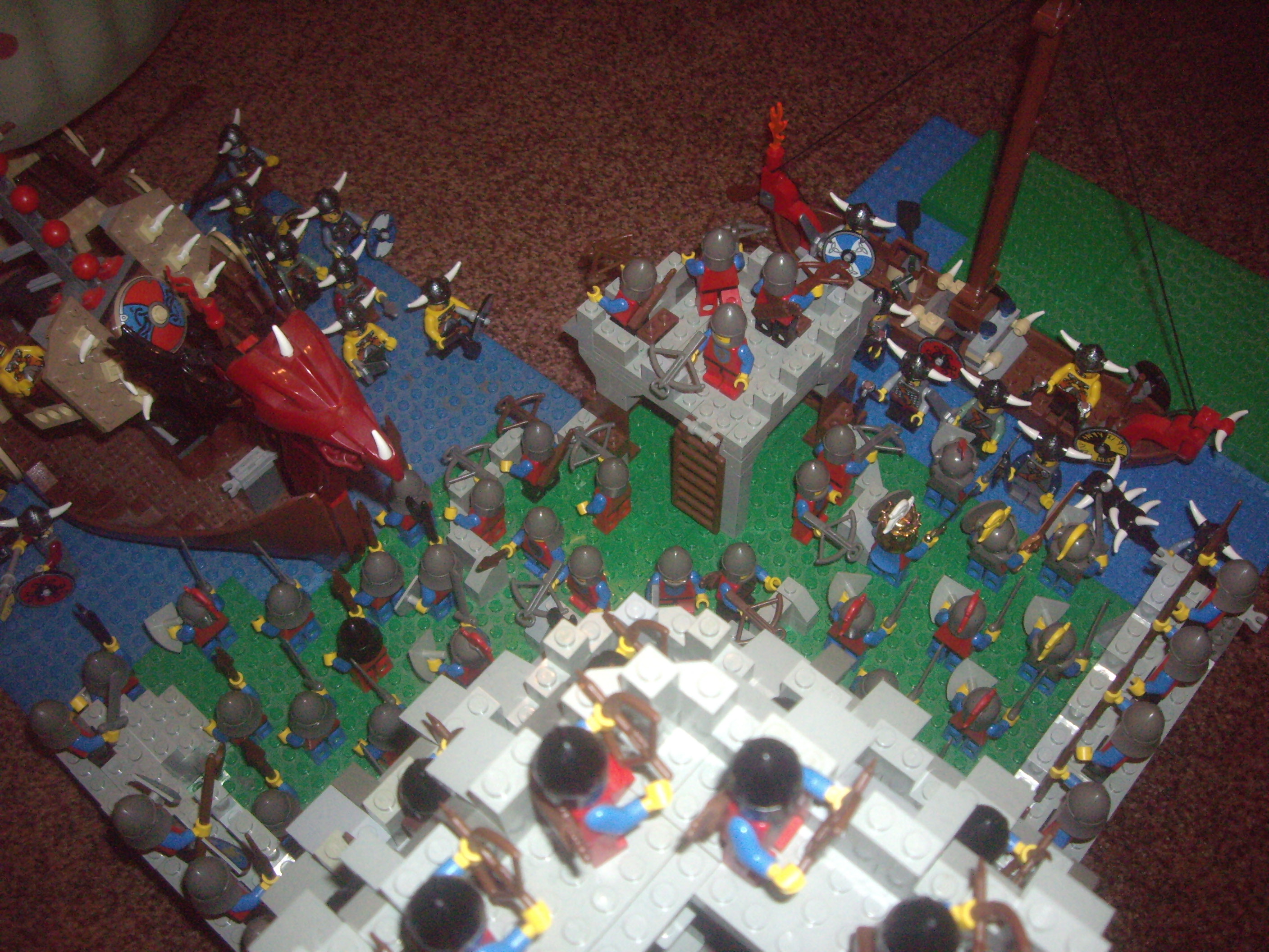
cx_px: 634
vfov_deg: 37.7
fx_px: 1393
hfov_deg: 49.0
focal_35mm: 38
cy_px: 476
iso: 400
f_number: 2.7
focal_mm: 6.2
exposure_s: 1/40
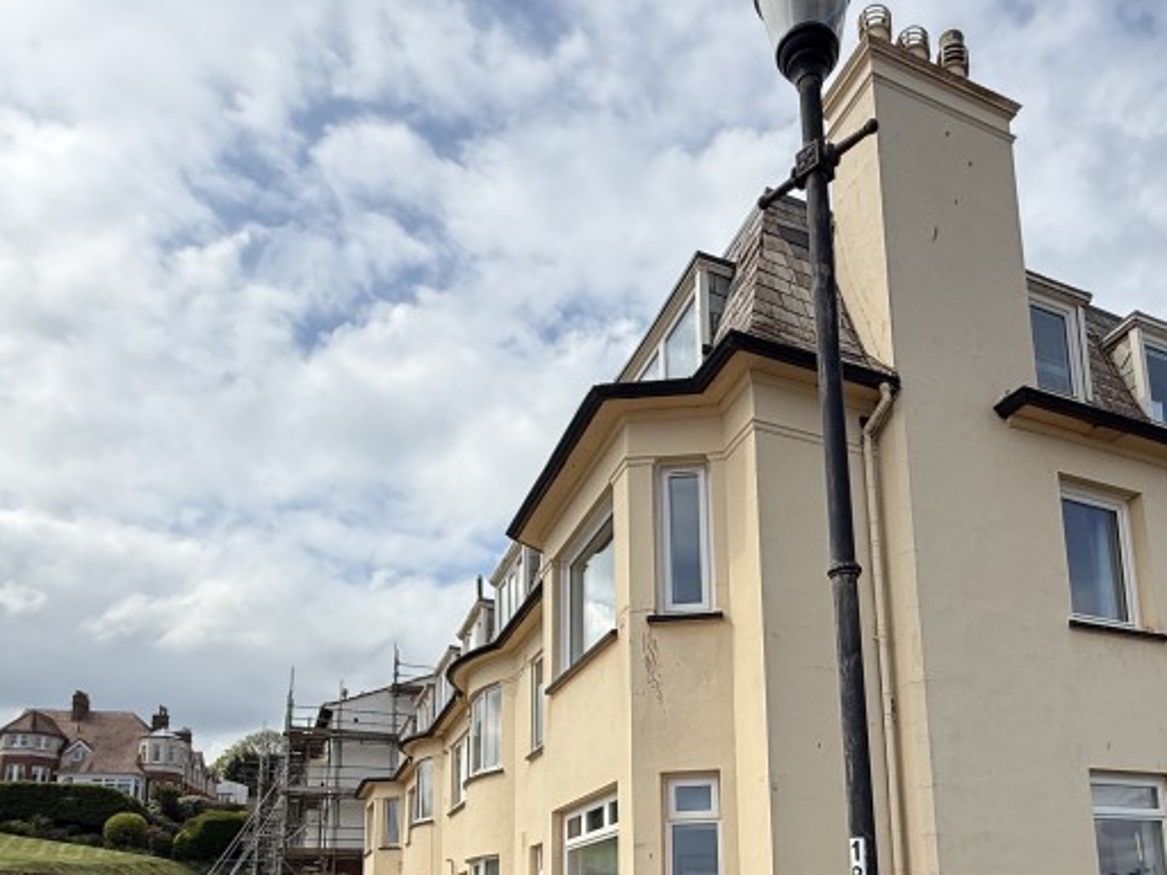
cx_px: 754
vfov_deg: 45.9
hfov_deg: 62.2
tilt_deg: +9.4
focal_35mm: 28
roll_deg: +0.9
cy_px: 757
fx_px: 944
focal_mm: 2.22
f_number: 2.2
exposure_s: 1/2506
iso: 50
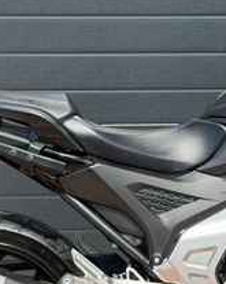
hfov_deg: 10.5
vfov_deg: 13.3
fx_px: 1215
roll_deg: +0.7
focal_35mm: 145
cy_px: 189
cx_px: 237
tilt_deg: -15.5
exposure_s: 1/2667
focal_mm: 6.76
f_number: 1.78
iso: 80
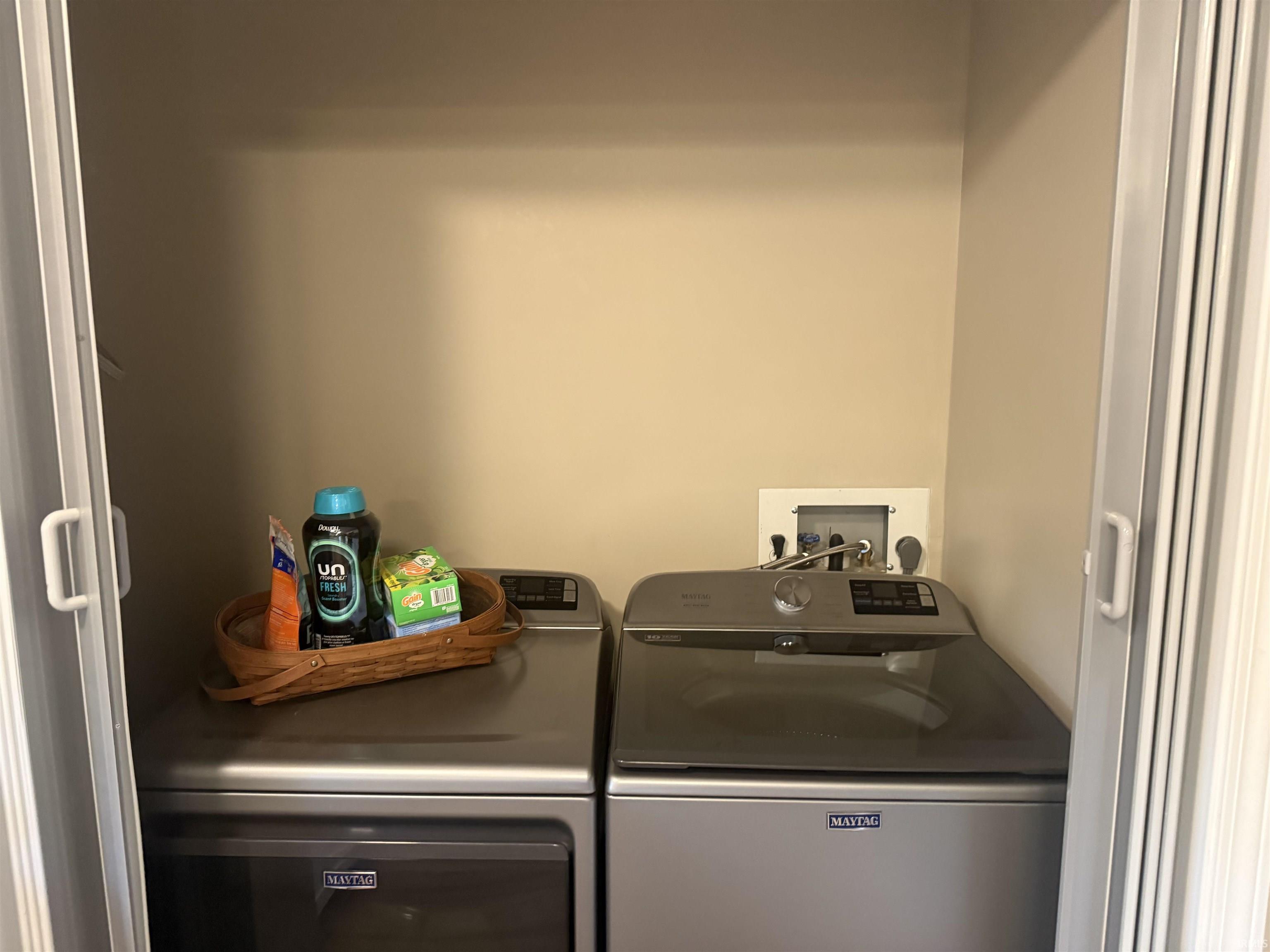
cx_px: 635
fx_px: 881
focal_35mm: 24
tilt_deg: -9.5
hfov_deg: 71.6
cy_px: 476
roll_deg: +0.3
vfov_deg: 56.8
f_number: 1.78
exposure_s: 1/60
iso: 640
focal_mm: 6.76
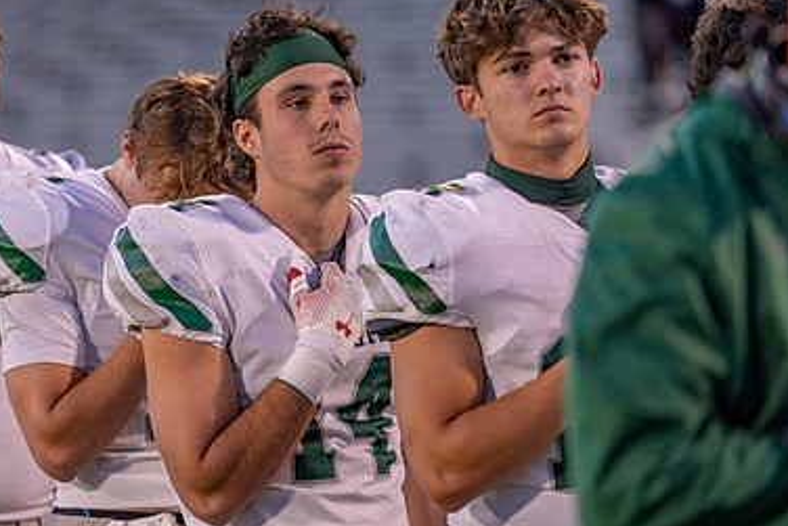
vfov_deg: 4.4
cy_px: 248
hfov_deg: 6.6
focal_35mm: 312
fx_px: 6832
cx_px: 266
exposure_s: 1/320
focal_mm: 200
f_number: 2.8
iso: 500
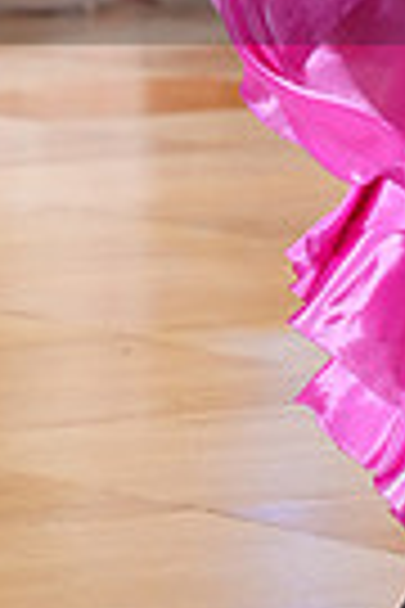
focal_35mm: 392
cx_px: 574
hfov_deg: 3.5
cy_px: -104
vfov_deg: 5.2
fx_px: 6614
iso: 2500
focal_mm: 91
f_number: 4
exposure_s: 1/400
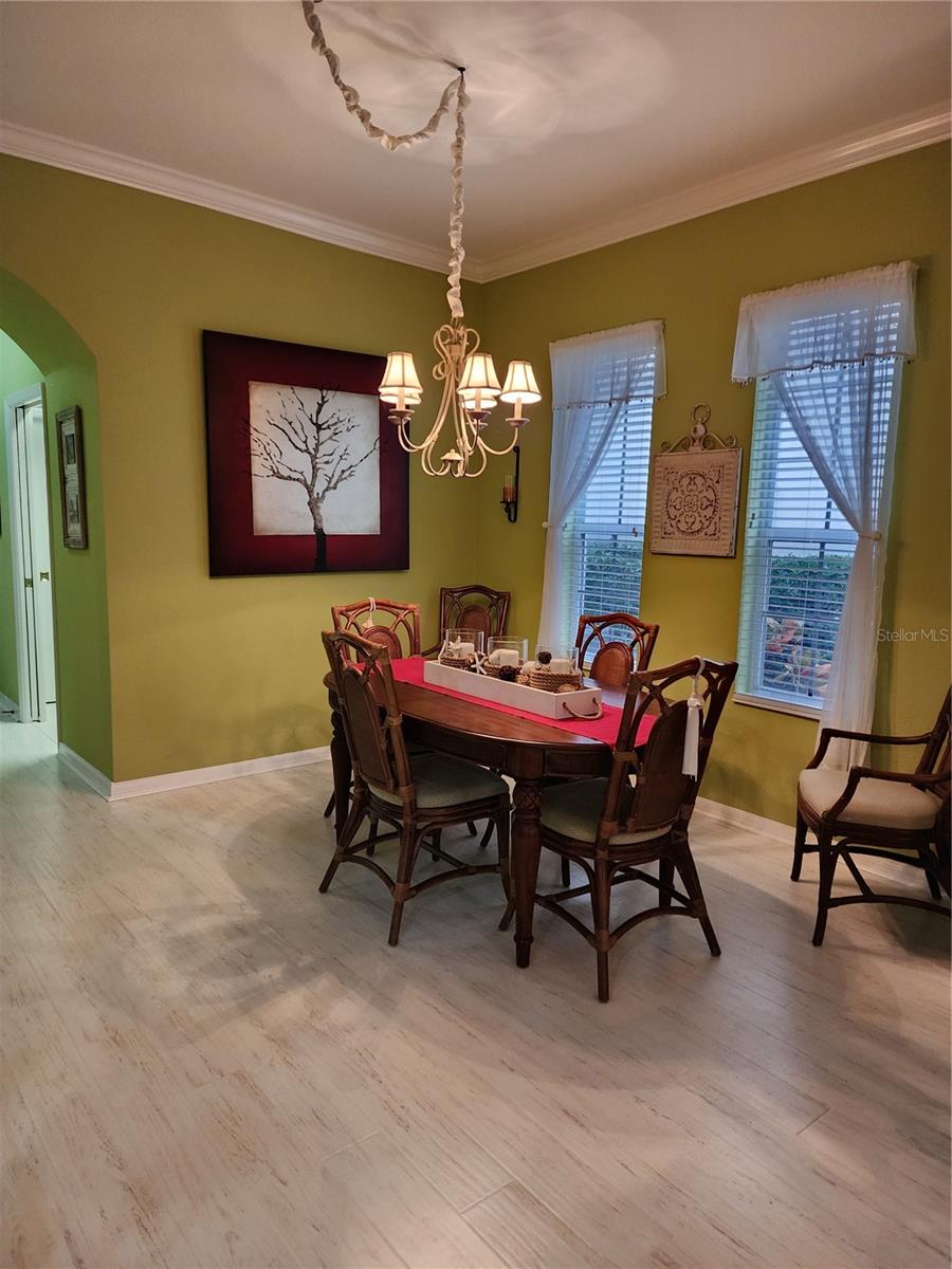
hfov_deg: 58.9
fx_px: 843
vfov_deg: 73.9
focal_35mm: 23
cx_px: 476
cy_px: 634
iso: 500
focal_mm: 6.4
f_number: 1.8
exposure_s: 1/120
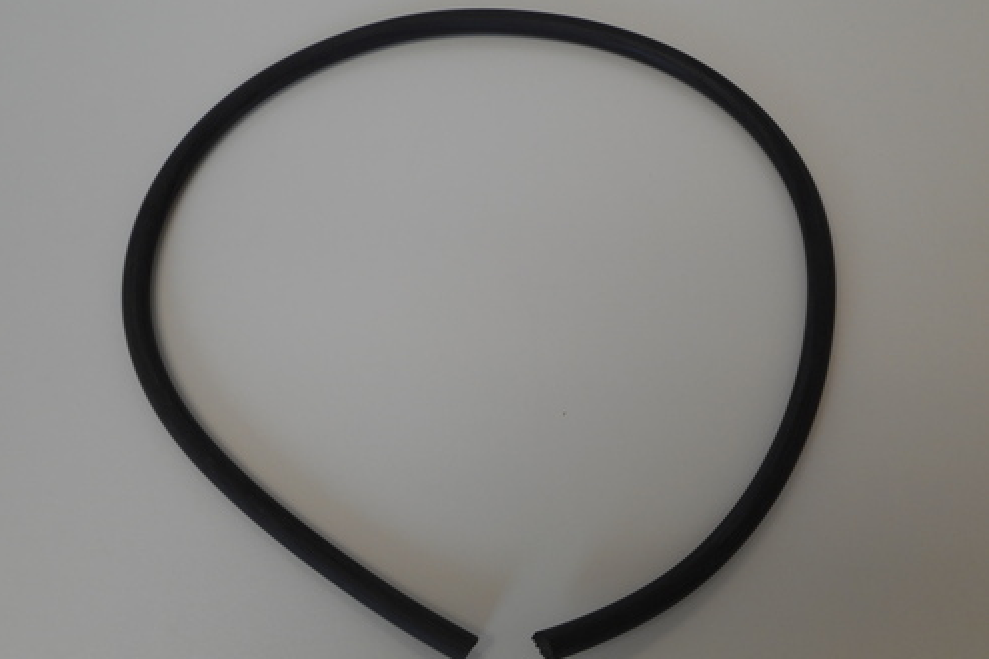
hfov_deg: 47.4
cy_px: 330
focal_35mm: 41
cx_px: 494
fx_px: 1126
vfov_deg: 32.6
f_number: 4.5
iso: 80
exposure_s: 1/40
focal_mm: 6.9
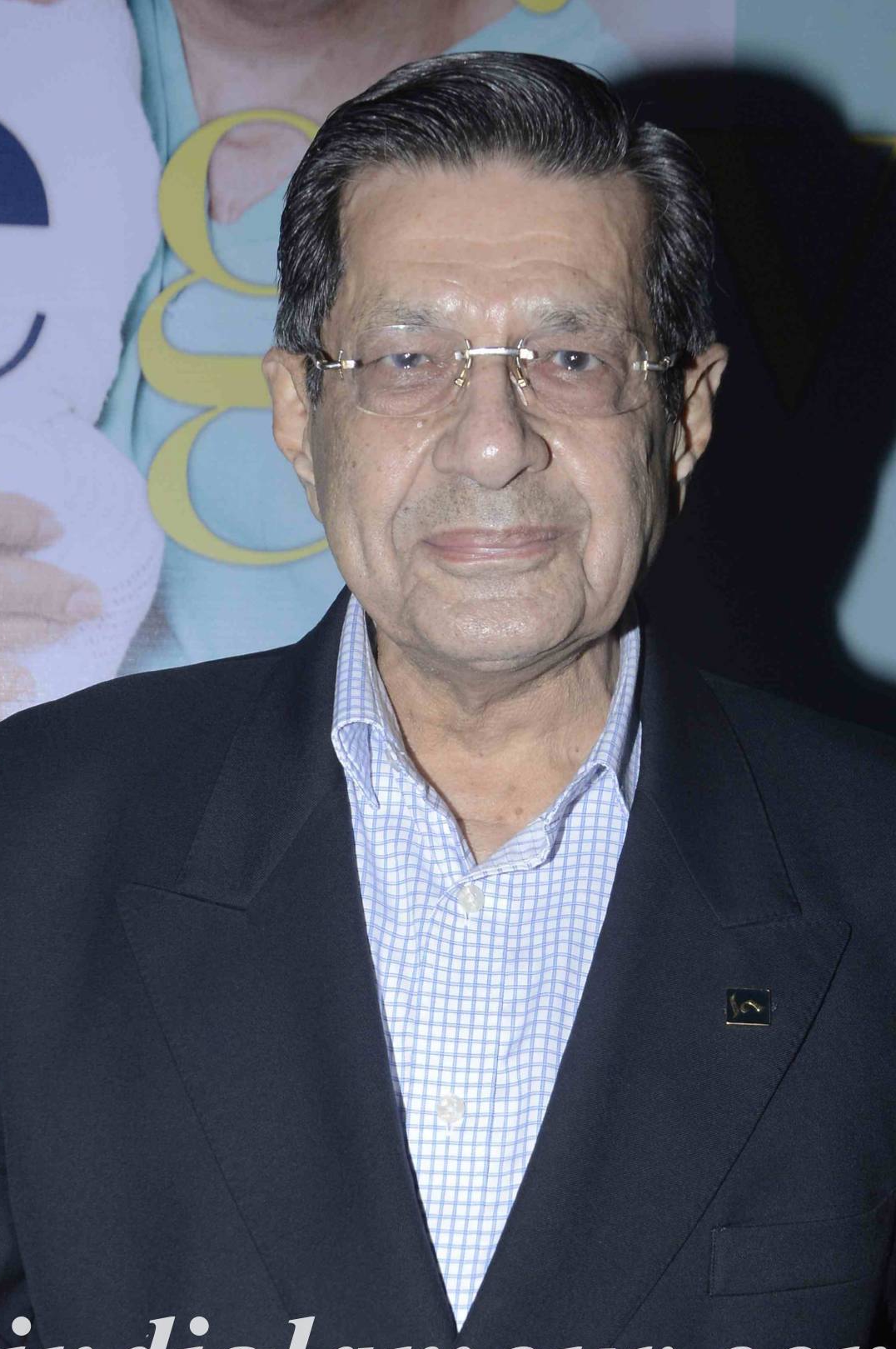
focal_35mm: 91
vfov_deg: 22.2
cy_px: 1042
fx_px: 3404
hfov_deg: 15.0
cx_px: 457
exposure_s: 1/160
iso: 400
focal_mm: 34
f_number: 8
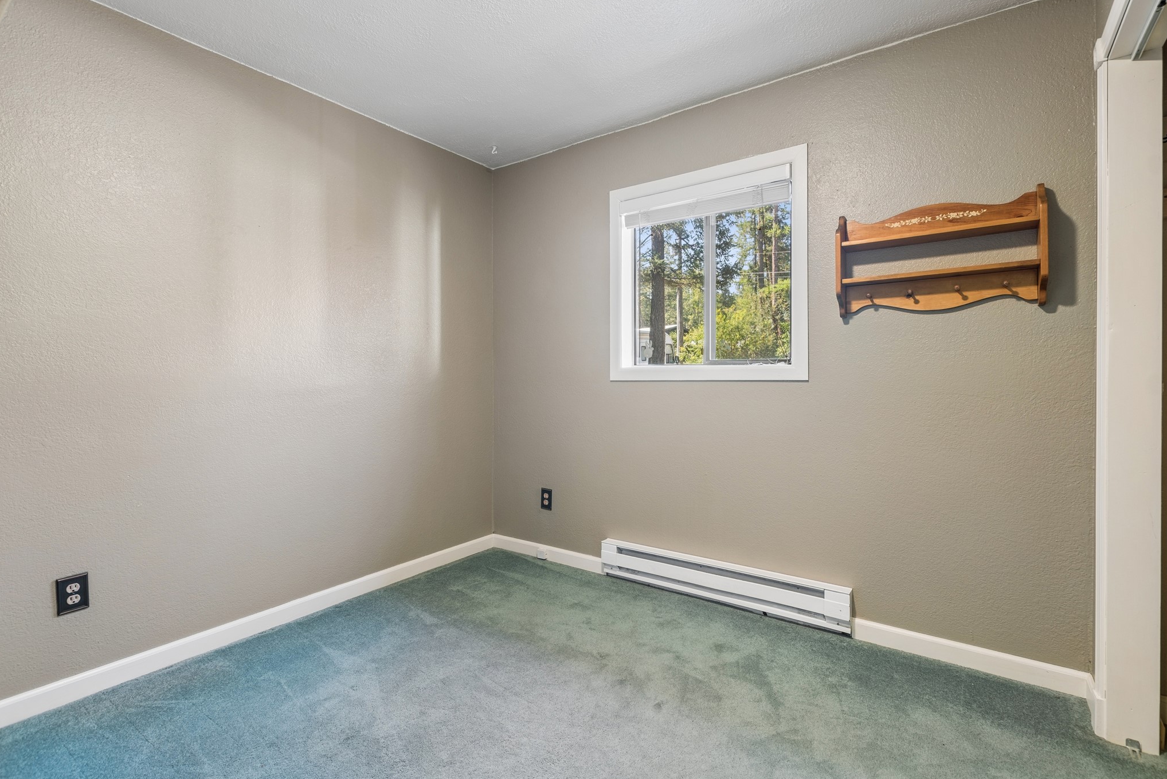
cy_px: 375
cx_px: 591
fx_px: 519
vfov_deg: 73.7
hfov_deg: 96.7
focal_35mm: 16
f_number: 6.3
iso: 100
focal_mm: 10
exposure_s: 1/5
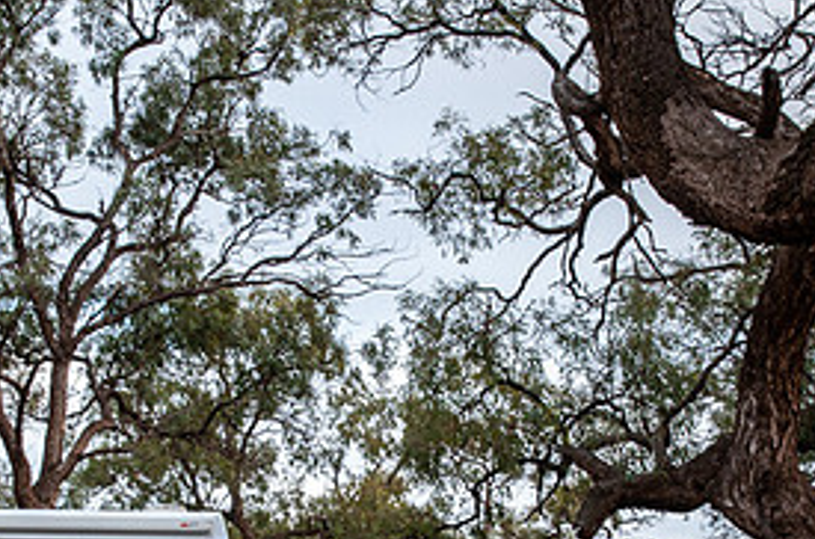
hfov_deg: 19.0
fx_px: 2439
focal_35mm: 108
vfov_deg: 12.4
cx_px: 367
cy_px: 558
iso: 250
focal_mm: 30
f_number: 8
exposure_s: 1/60
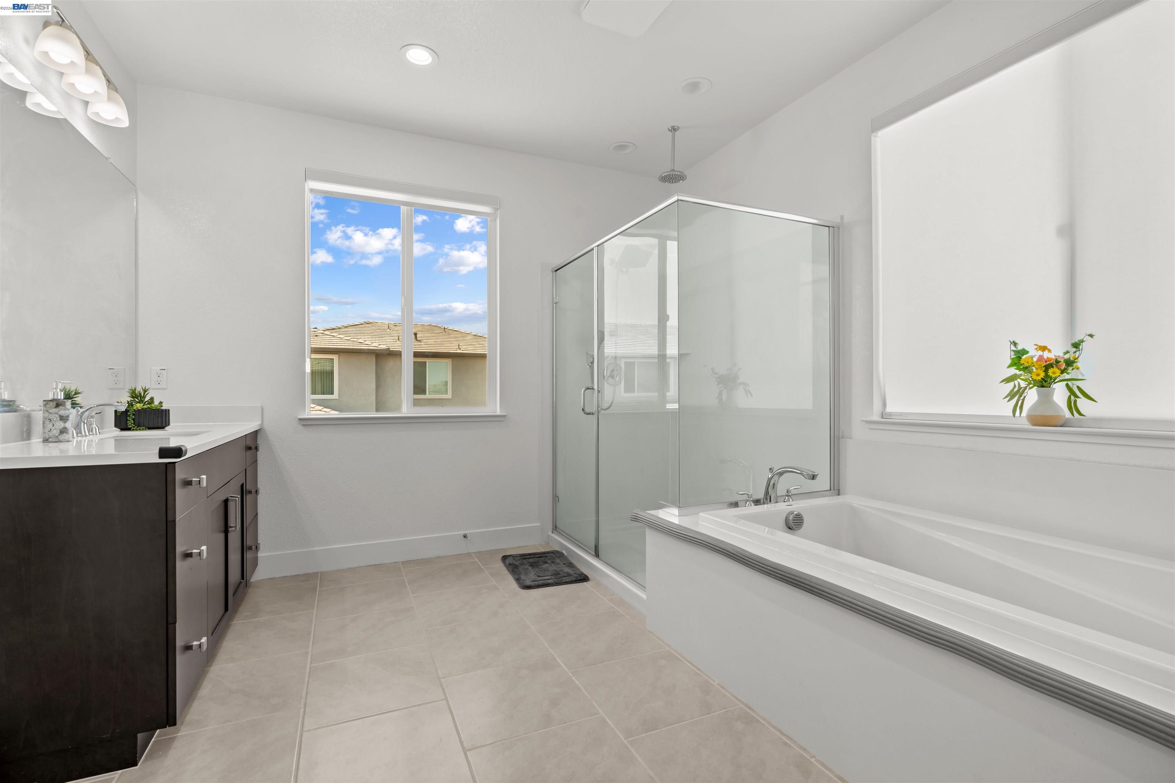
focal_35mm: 16
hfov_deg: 96.7
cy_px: 392
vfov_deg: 73.7
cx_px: 588
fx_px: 522
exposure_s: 1/8
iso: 100
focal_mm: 16
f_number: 8
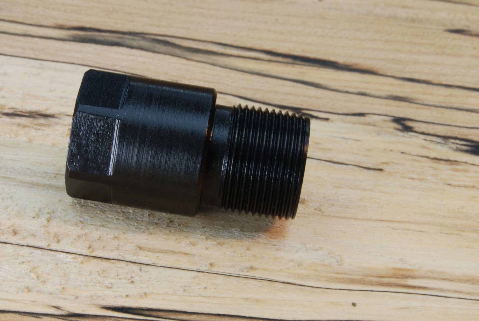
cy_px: 150
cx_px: 174
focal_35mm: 115
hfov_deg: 17.8
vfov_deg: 12.0
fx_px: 1528
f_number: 22
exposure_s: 1/6
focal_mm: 55
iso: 200
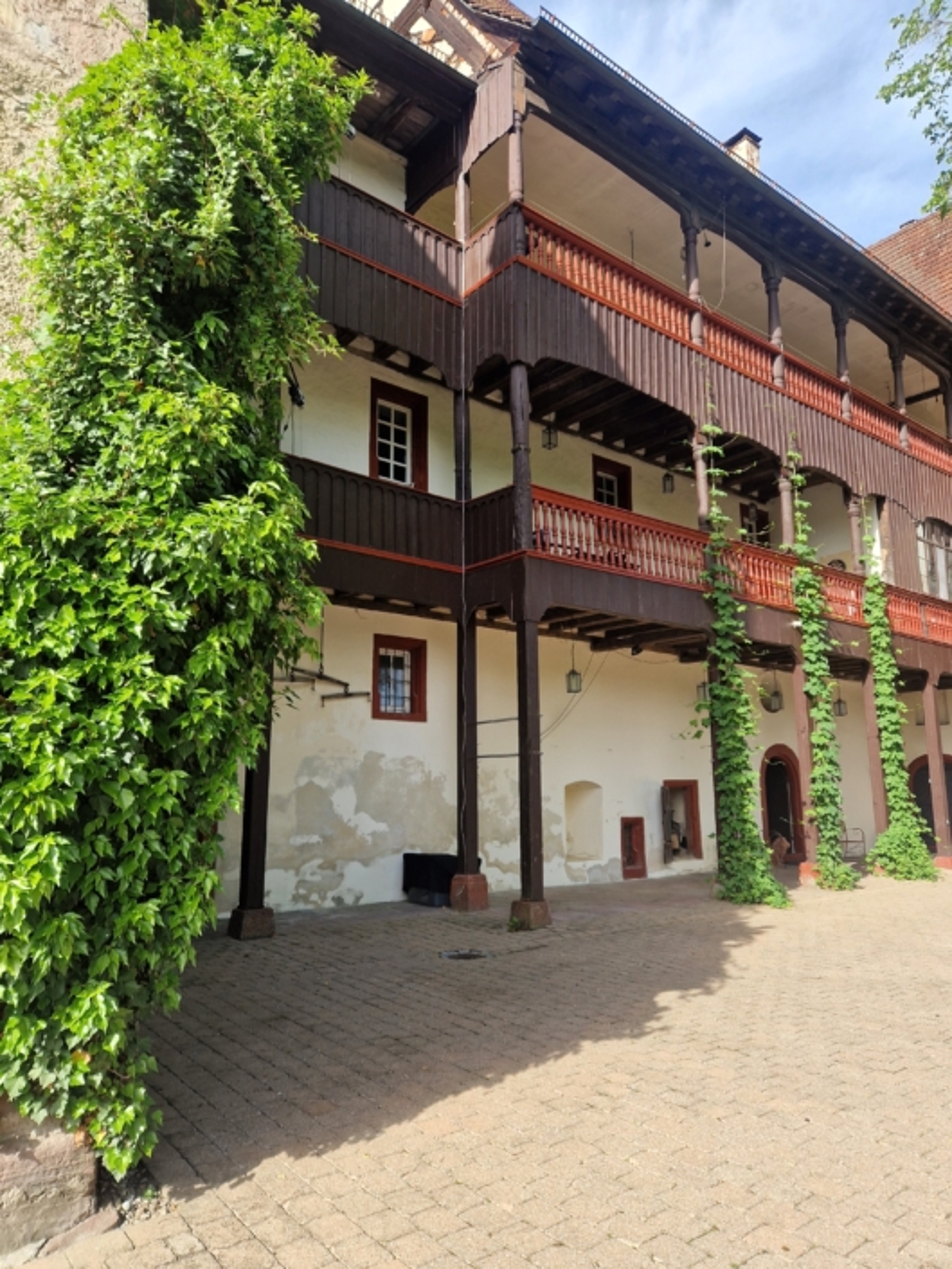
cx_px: 476
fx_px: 843
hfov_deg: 58.9
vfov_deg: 73.9
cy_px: 634
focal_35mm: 23
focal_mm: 5.4
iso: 50
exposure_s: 1/670
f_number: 1.8
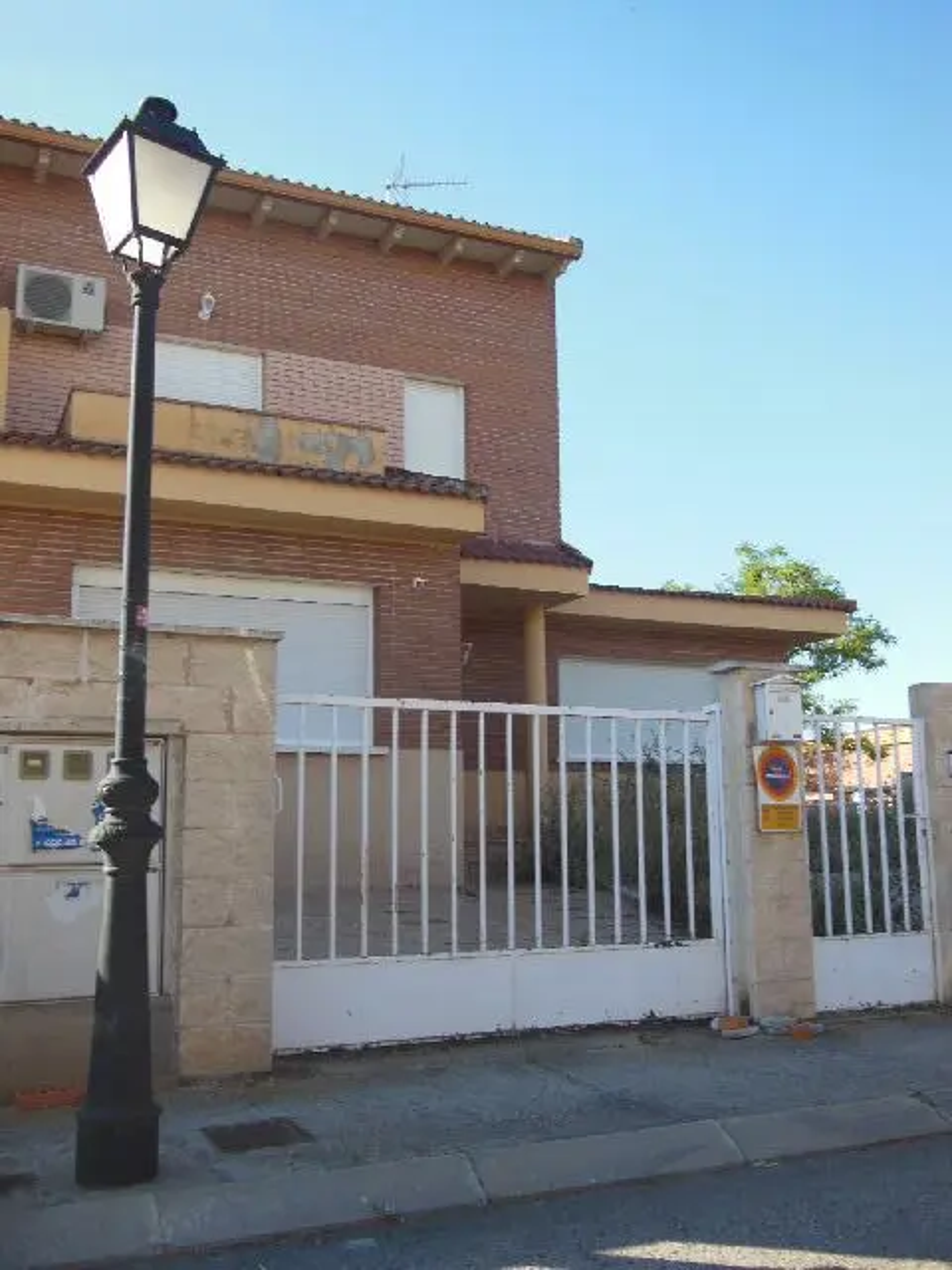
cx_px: 476
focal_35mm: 34
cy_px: 635
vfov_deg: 54.0
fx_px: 1247
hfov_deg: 41.8
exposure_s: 1/320
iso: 125
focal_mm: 6
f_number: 3.9
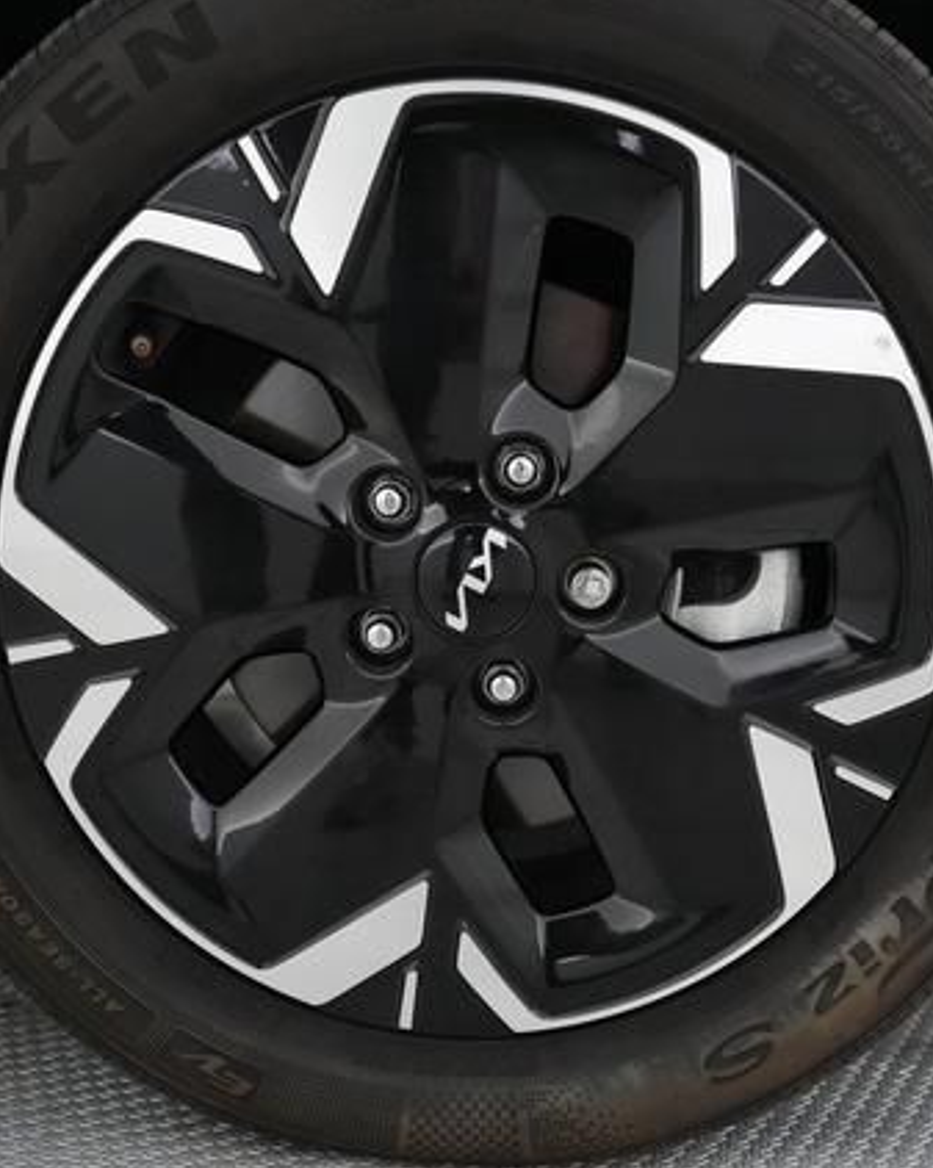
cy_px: 581
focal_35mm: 37
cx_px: 523
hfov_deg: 40.0
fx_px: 1278
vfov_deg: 49.1
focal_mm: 26
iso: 6400
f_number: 2.8
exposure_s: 1/320
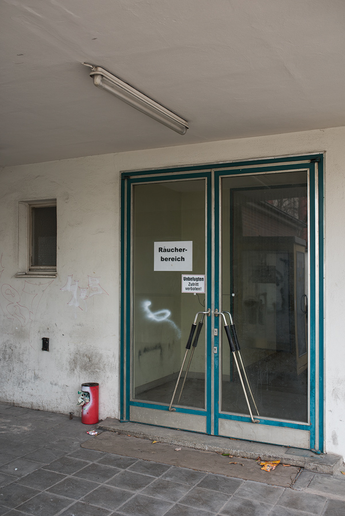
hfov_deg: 37.9
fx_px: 503
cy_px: 258
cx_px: 172
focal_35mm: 35
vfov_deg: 54.4
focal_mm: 35
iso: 100
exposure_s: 1/160
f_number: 4
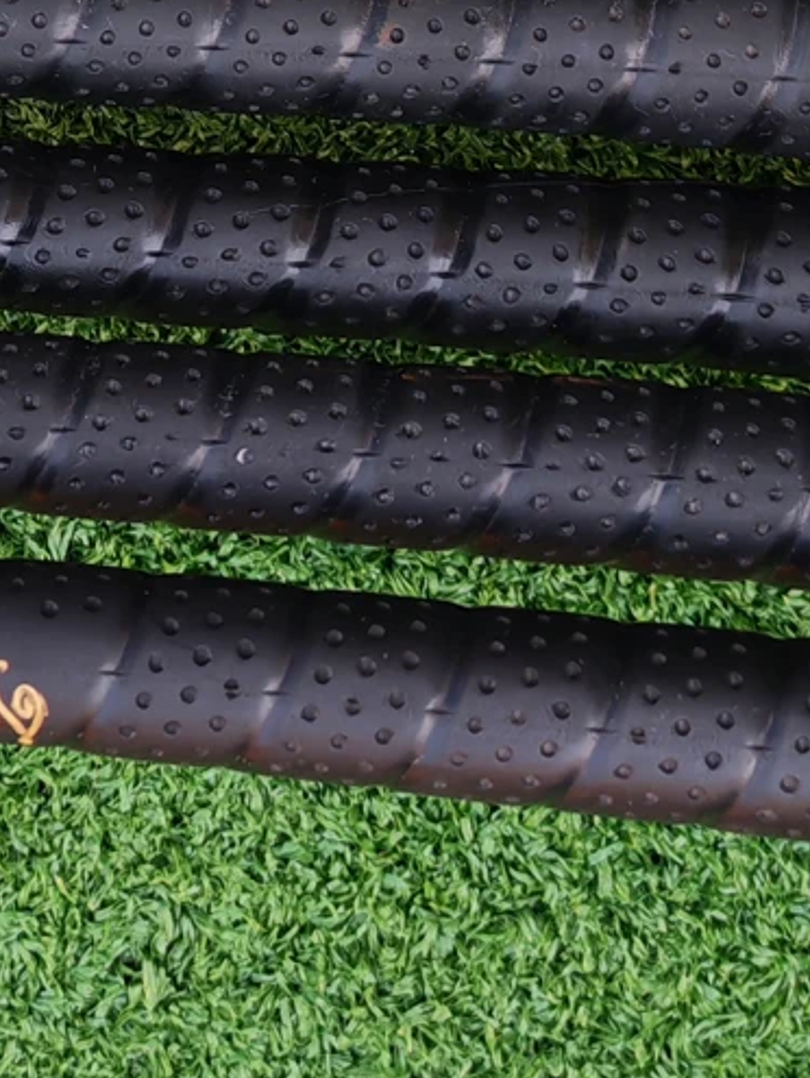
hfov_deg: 13.4
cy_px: -427
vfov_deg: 16.7
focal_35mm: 109
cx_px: -20
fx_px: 3396
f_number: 1.9
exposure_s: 1/100
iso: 125
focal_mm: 6.12
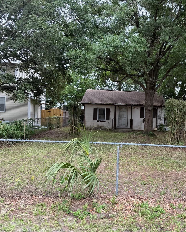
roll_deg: -1.7
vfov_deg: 55.7
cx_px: 141
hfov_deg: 44.2
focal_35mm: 32
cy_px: 117
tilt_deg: -2.4
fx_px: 220
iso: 80
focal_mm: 6.76
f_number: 1.78
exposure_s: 1/514
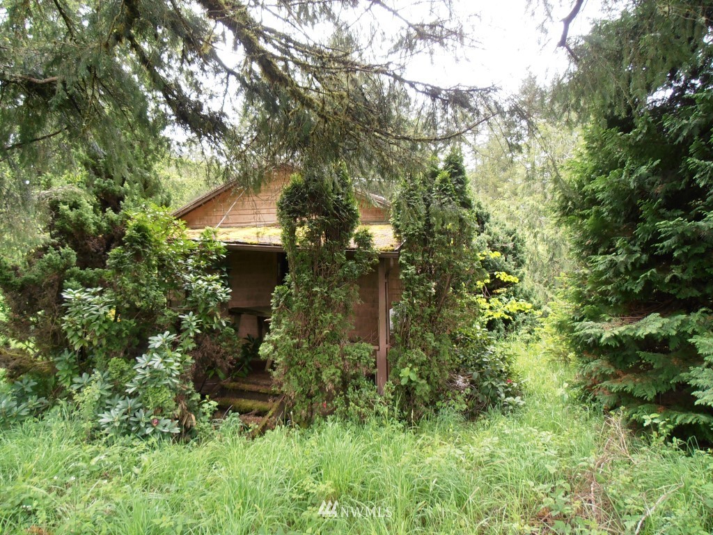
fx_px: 494
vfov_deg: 56.8
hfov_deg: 71.6
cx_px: 356
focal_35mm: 24
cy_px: 268
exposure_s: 1/60
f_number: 3
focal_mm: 4.2
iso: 80
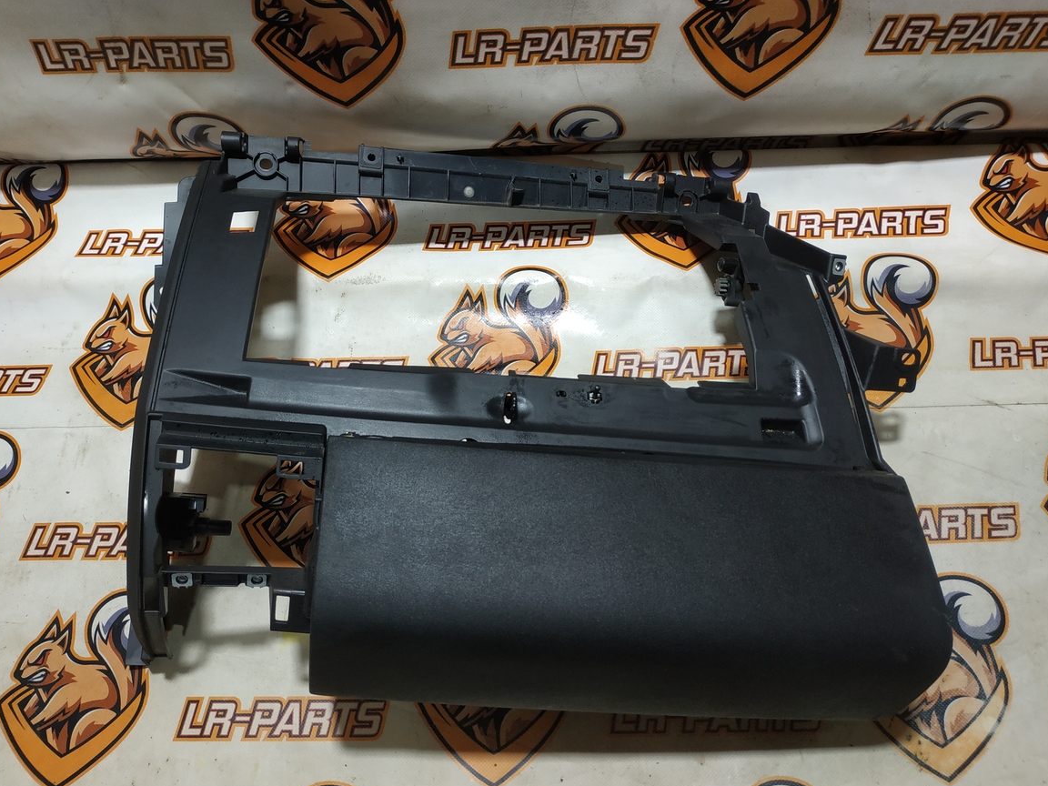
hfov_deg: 69.4
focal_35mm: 25
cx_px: 523
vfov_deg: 54.9
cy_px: 408
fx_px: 757
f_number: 1.9
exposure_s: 1/100
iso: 160
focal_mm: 3.94
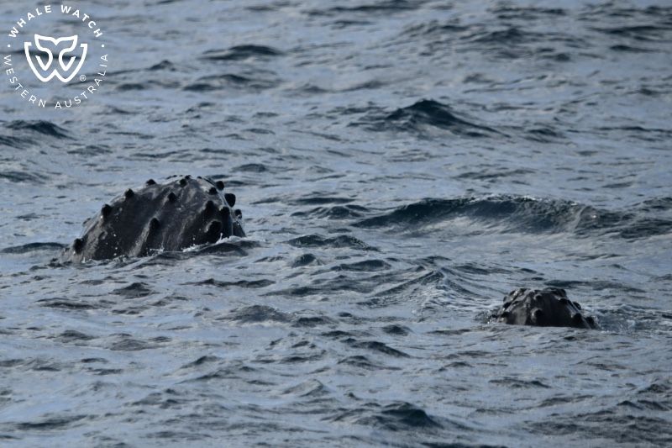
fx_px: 8398
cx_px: 336
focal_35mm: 450
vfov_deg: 3.1
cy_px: 224
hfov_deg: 4.6
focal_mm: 450
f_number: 6
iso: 800
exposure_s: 1/8000
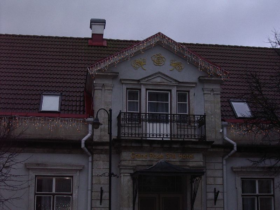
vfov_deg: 23.3
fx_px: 510
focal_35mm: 63
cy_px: 105
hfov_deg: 30.7
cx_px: 140
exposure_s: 1/60
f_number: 3.4
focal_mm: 9.6
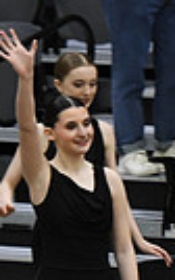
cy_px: 308
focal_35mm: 995
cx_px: 552
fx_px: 7577
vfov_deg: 2.1
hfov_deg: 1.3
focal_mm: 150
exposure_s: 1/400
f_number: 3.5
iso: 4000
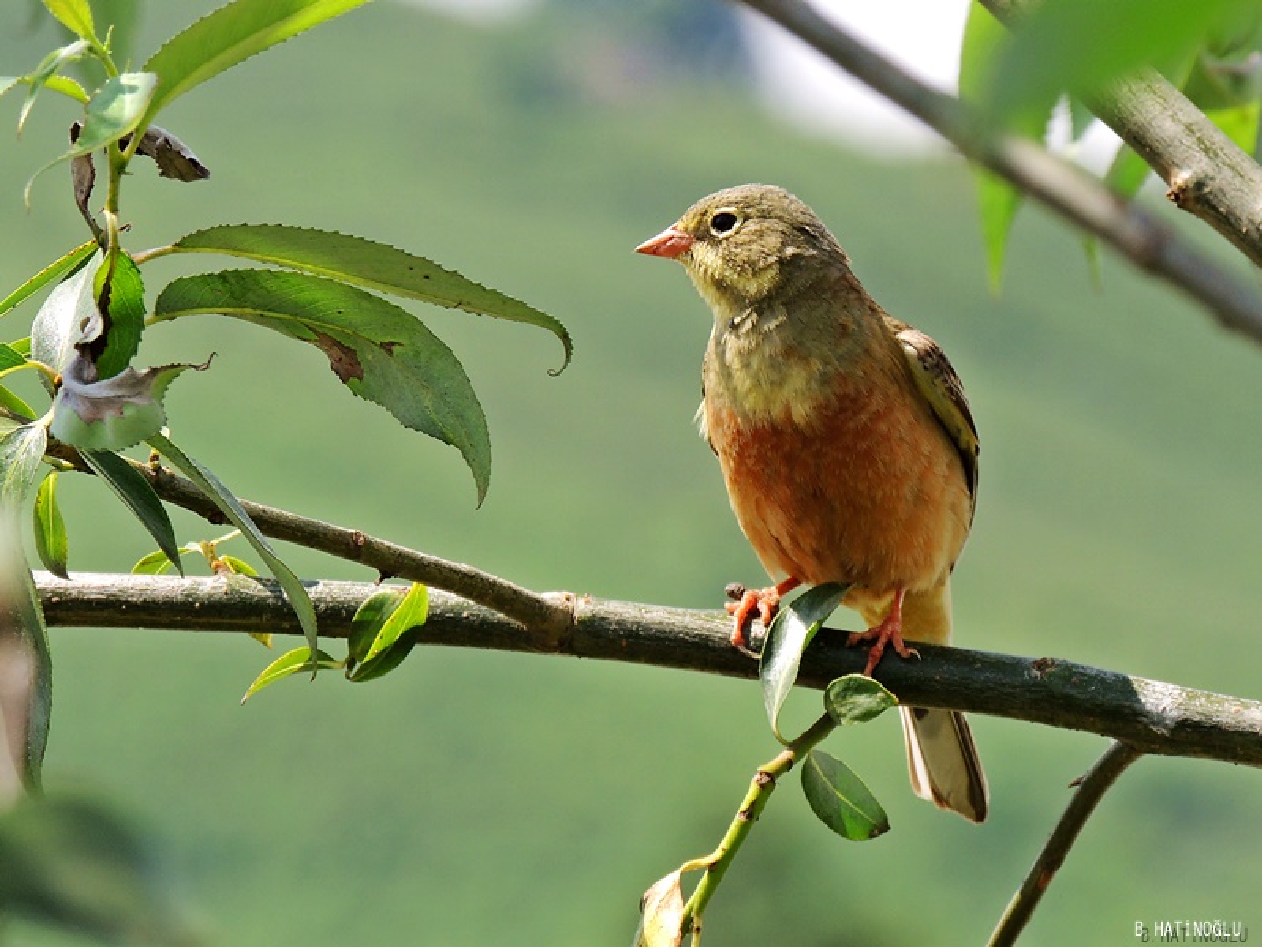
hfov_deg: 4.2
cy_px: 474
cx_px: 631
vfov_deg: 3.2
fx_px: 17135
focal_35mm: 470
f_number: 4.9
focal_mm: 83.8
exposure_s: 1/320
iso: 100
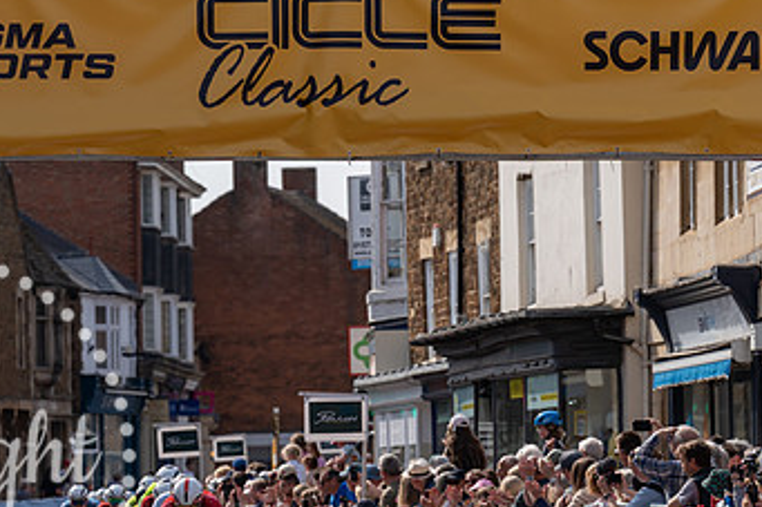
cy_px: 383
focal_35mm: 293
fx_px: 6199
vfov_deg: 4.7
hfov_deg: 7.0
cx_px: 200
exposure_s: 1/1000
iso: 125
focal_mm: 152
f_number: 4.5
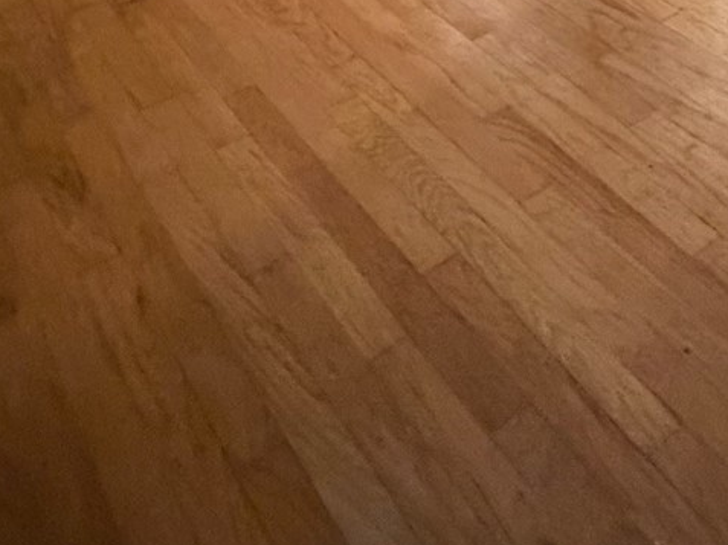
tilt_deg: -22.0
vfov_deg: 26.0
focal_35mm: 47
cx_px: 742
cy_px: -179
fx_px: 988
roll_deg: +3.0
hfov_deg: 36.1
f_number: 2.2
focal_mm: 2.22
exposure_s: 1/40
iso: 1250
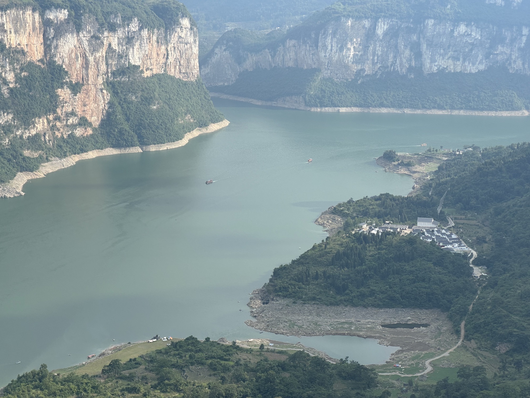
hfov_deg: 25.3
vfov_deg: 19.1
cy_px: 199
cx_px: 265
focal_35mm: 77
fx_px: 1179
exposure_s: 1/431
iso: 32
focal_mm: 9
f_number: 2.8
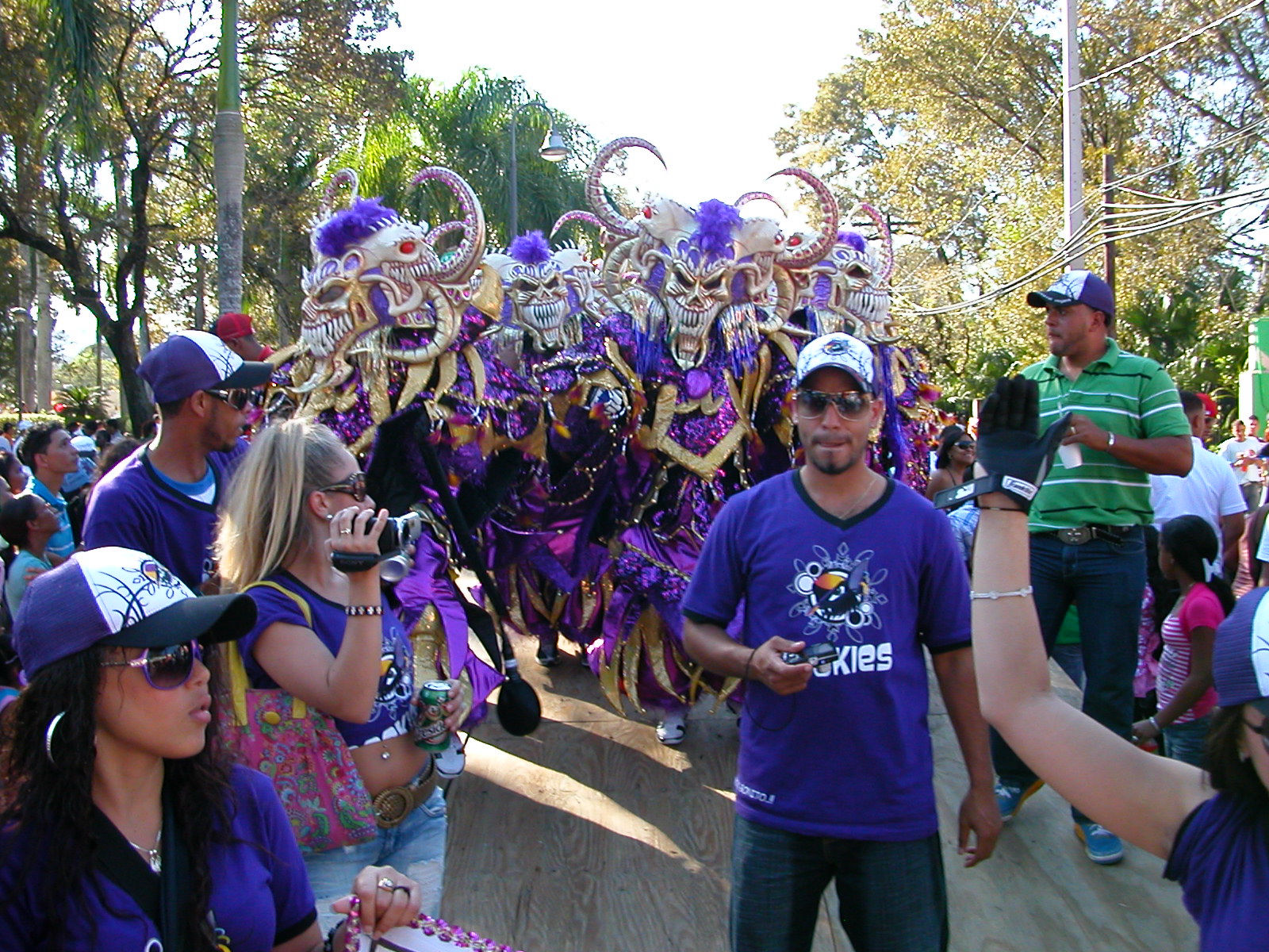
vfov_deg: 38.7
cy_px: 476
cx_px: 634
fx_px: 1356
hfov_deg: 50.1
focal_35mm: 37
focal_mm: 5.6
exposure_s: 1/218
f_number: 2.7
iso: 100
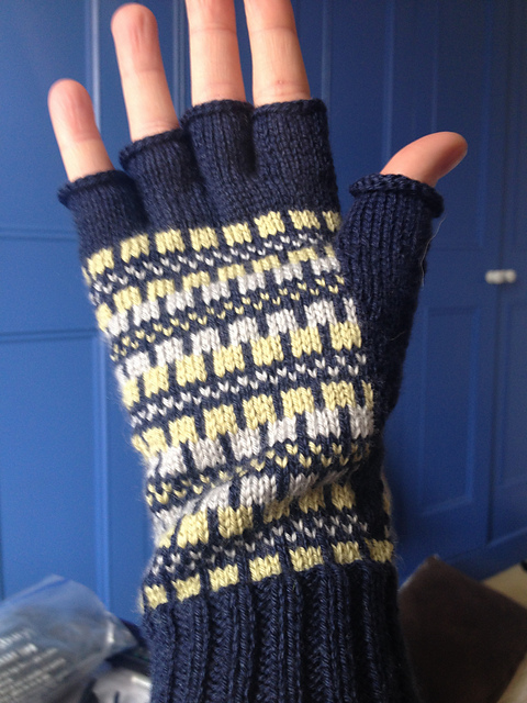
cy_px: 352
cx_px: 264
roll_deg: +0.3
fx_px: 710
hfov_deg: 40.7
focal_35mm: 35
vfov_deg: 52.6
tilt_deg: -8.3
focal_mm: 4.28
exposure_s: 1/20
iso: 80
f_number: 2.4
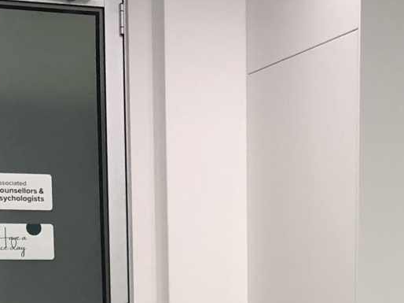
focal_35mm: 109
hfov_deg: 17.8
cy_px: 450
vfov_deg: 12.9
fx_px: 1272
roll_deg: -0.1
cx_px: 346
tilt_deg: -8.8
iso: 40
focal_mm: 4
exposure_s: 1/25
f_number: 1.8
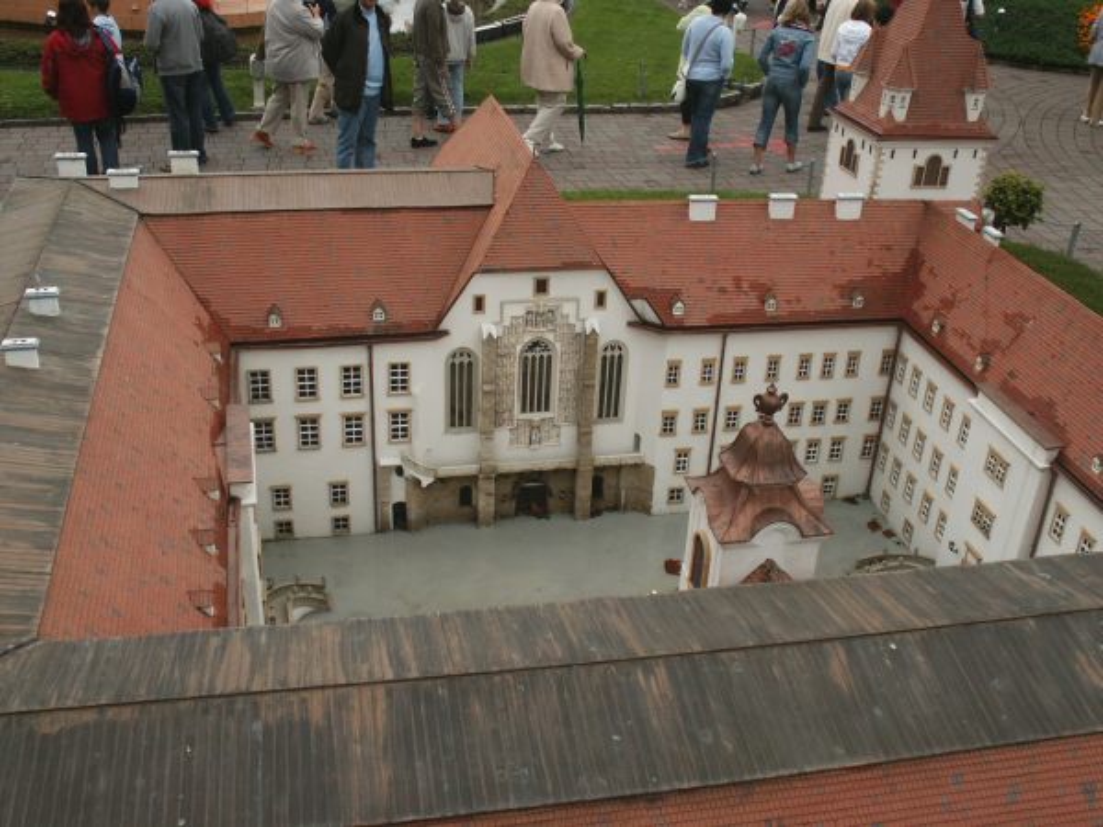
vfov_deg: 40.7
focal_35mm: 35
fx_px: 1115
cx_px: 552
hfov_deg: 52.6
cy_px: 414
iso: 64
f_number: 6.7
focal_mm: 7.18
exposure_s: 1/125
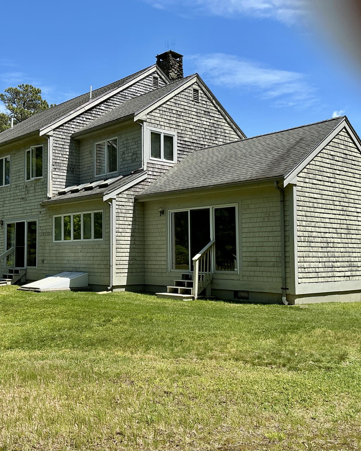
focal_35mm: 37
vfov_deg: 49.1
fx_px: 494
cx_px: 120
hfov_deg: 39.6
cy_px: 227
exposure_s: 1/1311
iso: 25
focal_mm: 3
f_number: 1.8
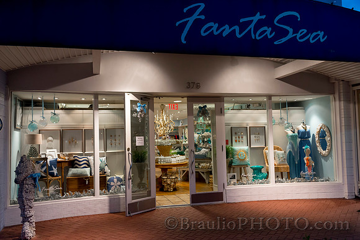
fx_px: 346
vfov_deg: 38.3
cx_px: 183
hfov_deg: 55.0
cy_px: 120
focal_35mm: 35
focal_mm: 34
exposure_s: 1/100
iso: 1600
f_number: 4
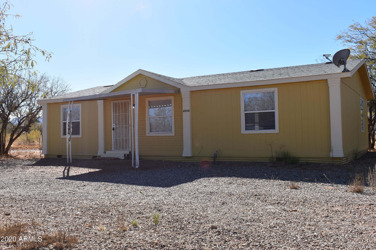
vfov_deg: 36.9
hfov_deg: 53.1
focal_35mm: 36
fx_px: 376
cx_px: 188
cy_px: 125
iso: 100
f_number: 10
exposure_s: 1/200
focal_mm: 24
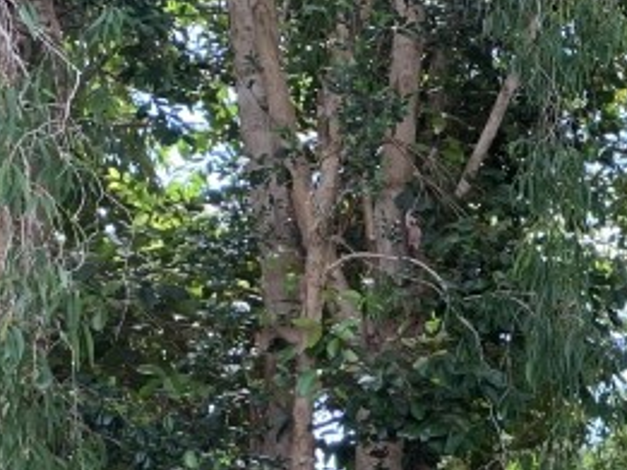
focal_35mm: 102
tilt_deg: +2.4
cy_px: 703
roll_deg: -0.5
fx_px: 1848
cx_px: 930
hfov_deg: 17.4
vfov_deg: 13.7
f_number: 1.8
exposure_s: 1/130
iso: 25
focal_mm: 4.25
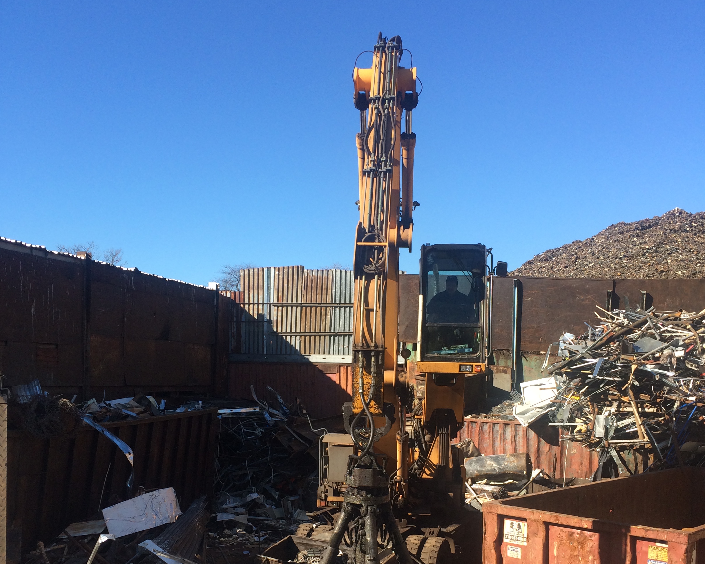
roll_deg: -0.5
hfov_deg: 47.9
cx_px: 351
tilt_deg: -2.6
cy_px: 381
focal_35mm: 38
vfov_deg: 38.7
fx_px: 793
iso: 32
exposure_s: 1/1208
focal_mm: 4.15
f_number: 2.2
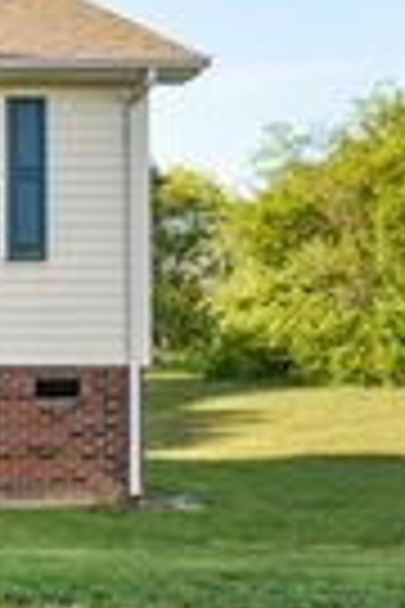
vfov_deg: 20.3
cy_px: 182
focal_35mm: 100
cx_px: -670
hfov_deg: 10.8
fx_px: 1687
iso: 100
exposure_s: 1/200
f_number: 4
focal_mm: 18
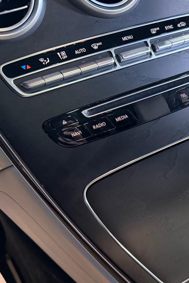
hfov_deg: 25.3
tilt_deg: -45.1
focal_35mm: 47
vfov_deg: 41.3
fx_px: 370
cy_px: 191
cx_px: 236
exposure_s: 1/40
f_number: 1.78
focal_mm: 6.76
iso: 640
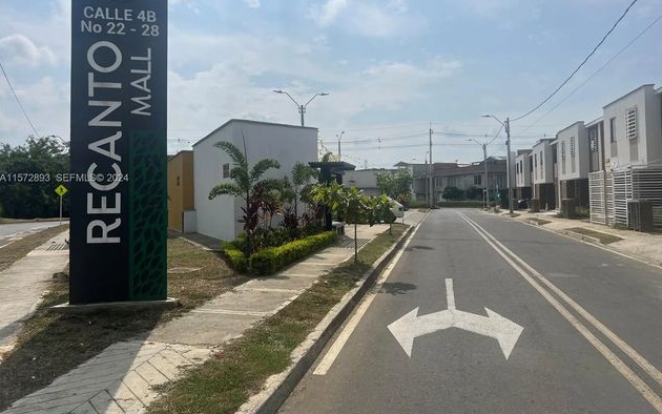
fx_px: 505
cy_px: 179
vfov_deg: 44.5
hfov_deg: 66.5
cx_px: 334
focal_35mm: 28
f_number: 1.5
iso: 40
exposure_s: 1/16393
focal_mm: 5.7
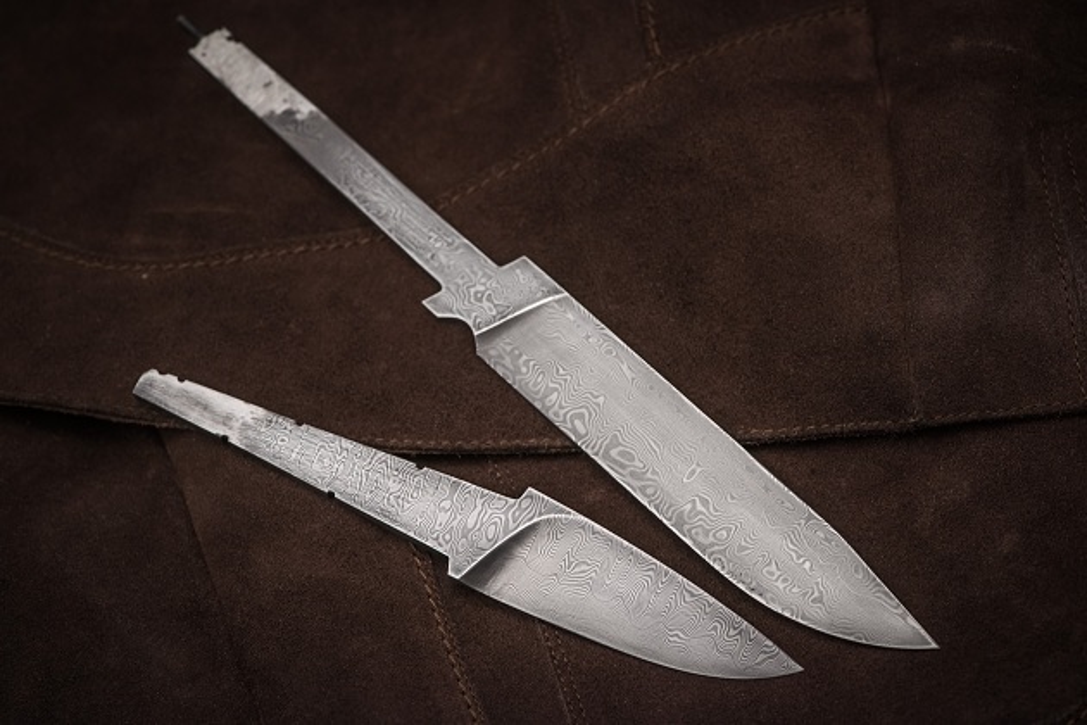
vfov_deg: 13.0
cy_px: 362
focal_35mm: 105
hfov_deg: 19.5
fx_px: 3170
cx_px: 544
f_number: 7.1
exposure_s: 1/100
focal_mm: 105
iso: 640
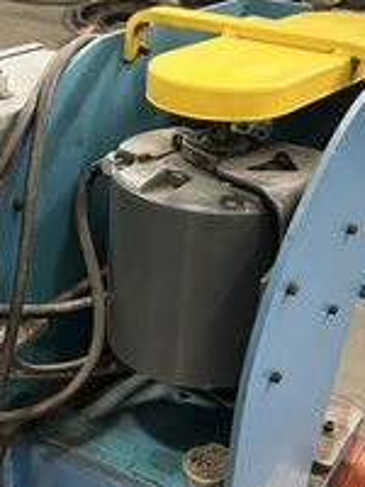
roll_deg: -3.1
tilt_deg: -34.2
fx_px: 731
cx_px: 131
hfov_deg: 27.9
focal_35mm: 52
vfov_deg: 36.2
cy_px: 348
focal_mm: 5.7
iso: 400
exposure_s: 1/60
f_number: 1.5
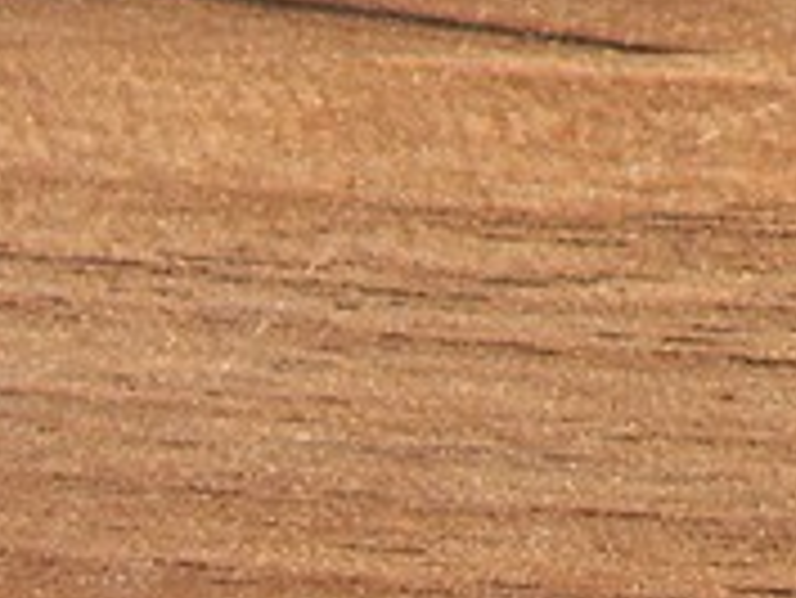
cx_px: 1722
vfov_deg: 4.7
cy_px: -674
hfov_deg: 6.2
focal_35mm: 311
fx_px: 7156
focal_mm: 14.2
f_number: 2.8
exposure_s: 1/60
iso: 50
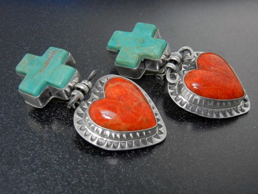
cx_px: 129
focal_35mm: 52
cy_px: 97
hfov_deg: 36.8
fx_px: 388
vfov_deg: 28.0
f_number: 7.8
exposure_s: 1/30
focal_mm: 9.3
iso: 778
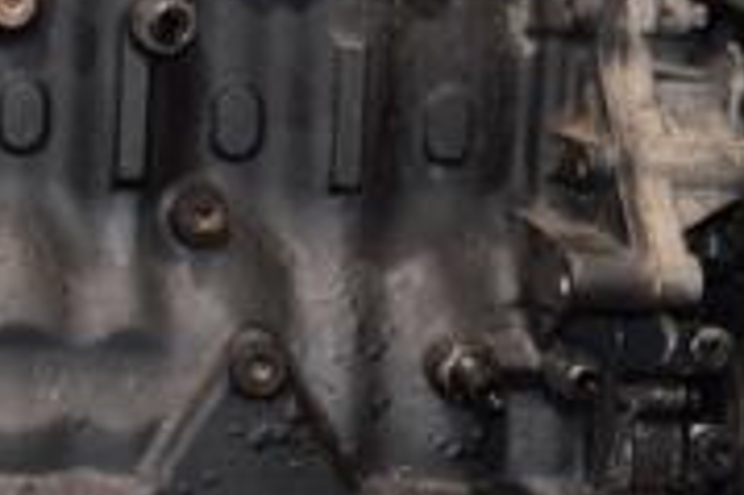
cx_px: 46
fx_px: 2498
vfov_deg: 11.3
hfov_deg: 16.7
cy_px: 166
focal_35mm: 121
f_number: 5
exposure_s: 1/60
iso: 800
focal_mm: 24
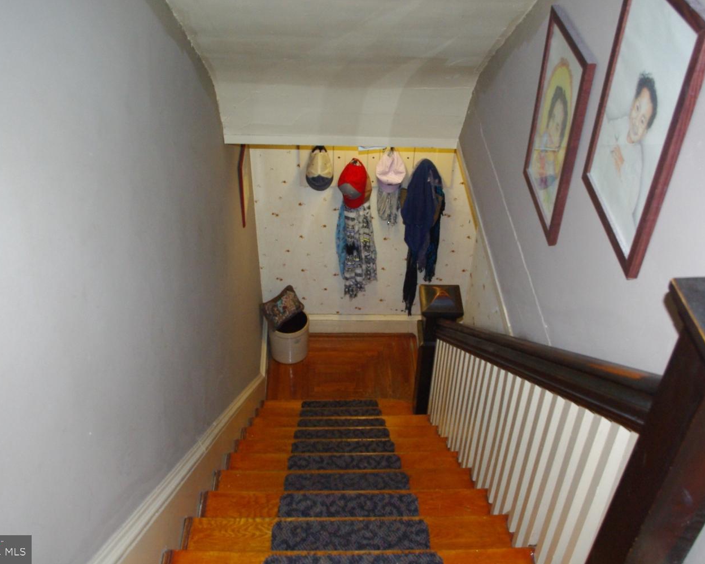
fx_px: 730
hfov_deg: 51.5
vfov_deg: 42.2
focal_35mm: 35
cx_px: 363
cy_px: 282
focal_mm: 21.25
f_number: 4
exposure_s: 1/30
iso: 800
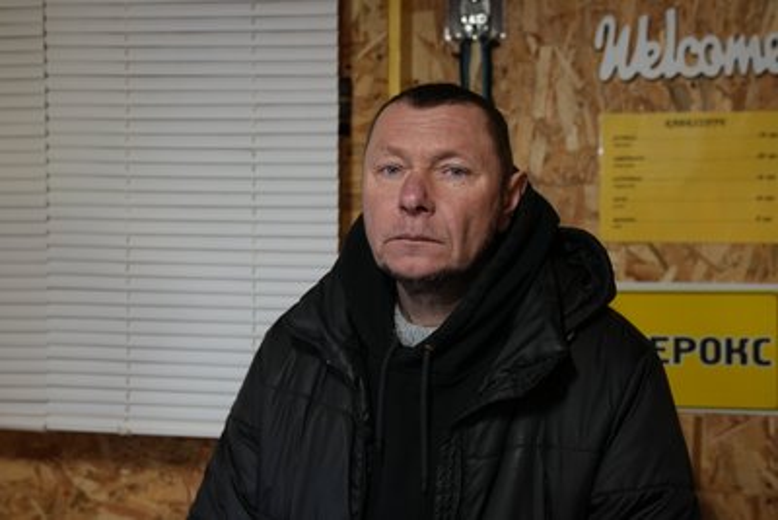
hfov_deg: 50.7
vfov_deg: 35.1
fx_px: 821
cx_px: 389
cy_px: 260
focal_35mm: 38
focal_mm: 38
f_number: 3.2
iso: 500
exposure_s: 1/50
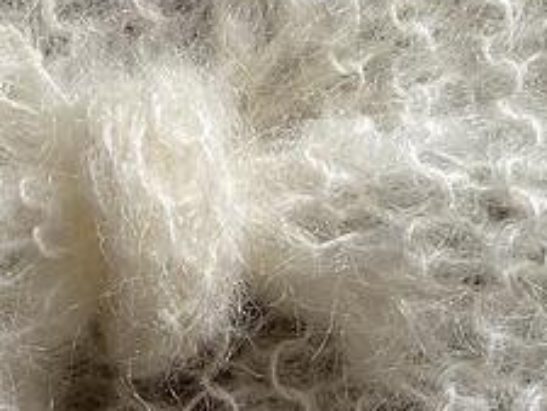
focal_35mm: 74
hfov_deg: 26.1
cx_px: 175
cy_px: 277
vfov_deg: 19.8
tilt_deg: -83.7
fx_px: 1170
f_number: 1.8
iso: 125
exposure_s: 1/119
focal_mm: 4.25
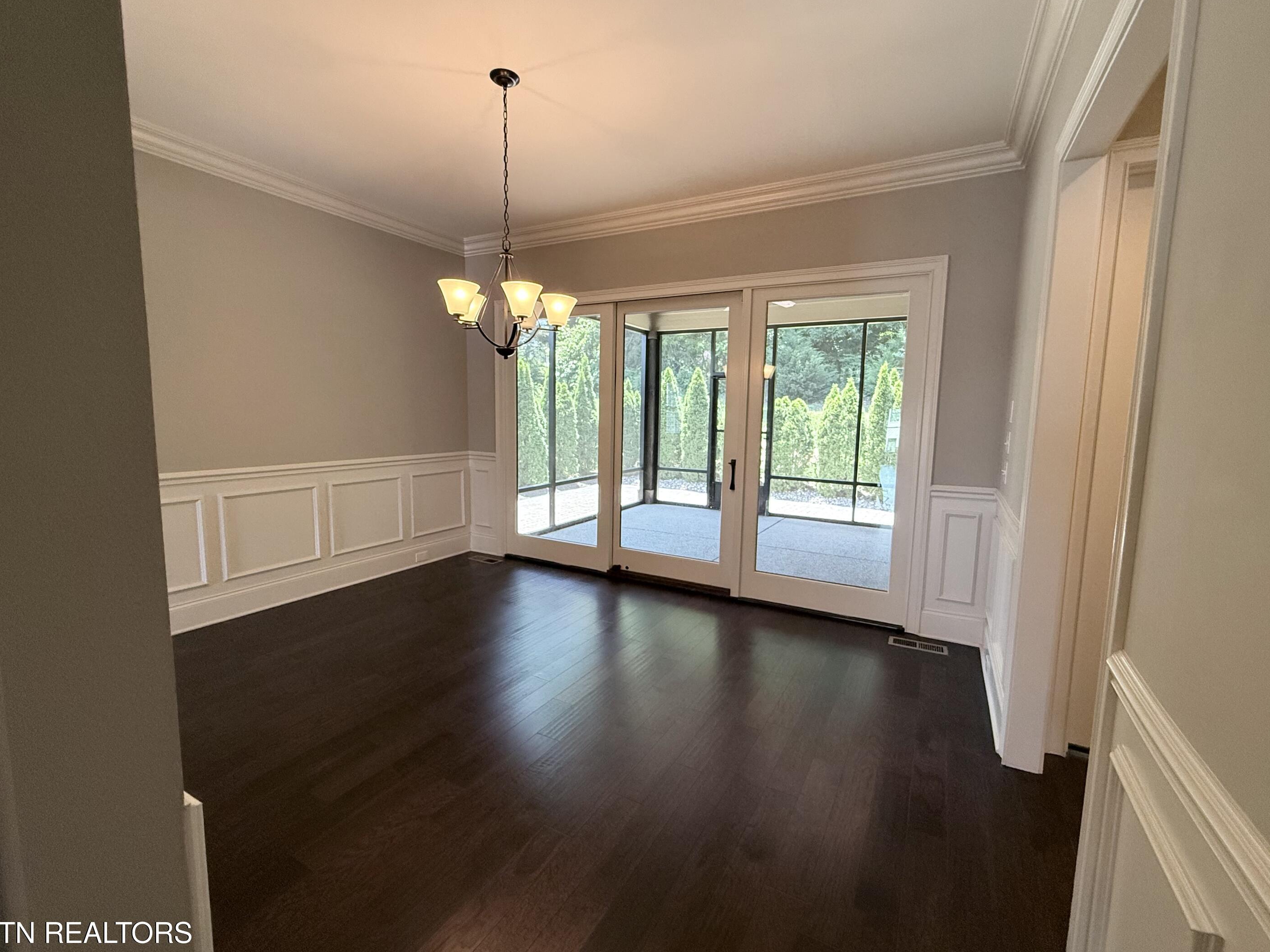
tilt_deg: -5.3
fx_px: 550
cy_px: 470
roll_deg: -1.3
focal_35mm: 15
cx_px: 657
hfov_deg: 98.1
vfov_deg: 81.7
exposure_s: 1/120
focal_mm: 2.22
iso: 320
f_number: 2.2
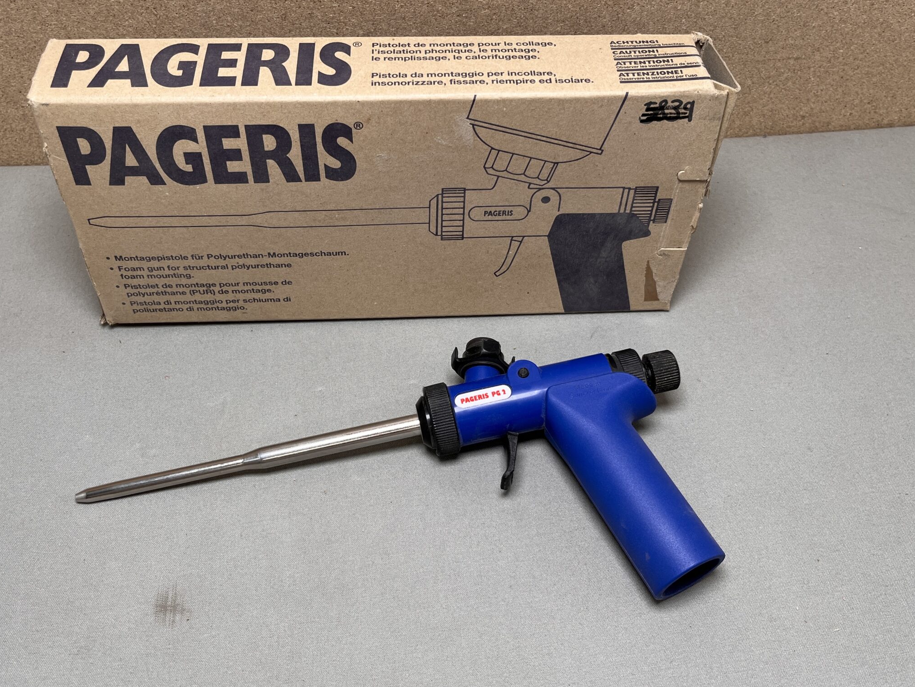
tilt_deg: -52.2
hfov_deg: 55.3
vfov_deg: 42.9
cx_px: 426
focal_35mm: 33
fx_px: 872
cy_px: 318
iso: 40
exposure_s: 1/100
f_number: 1.6
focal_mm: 5.1
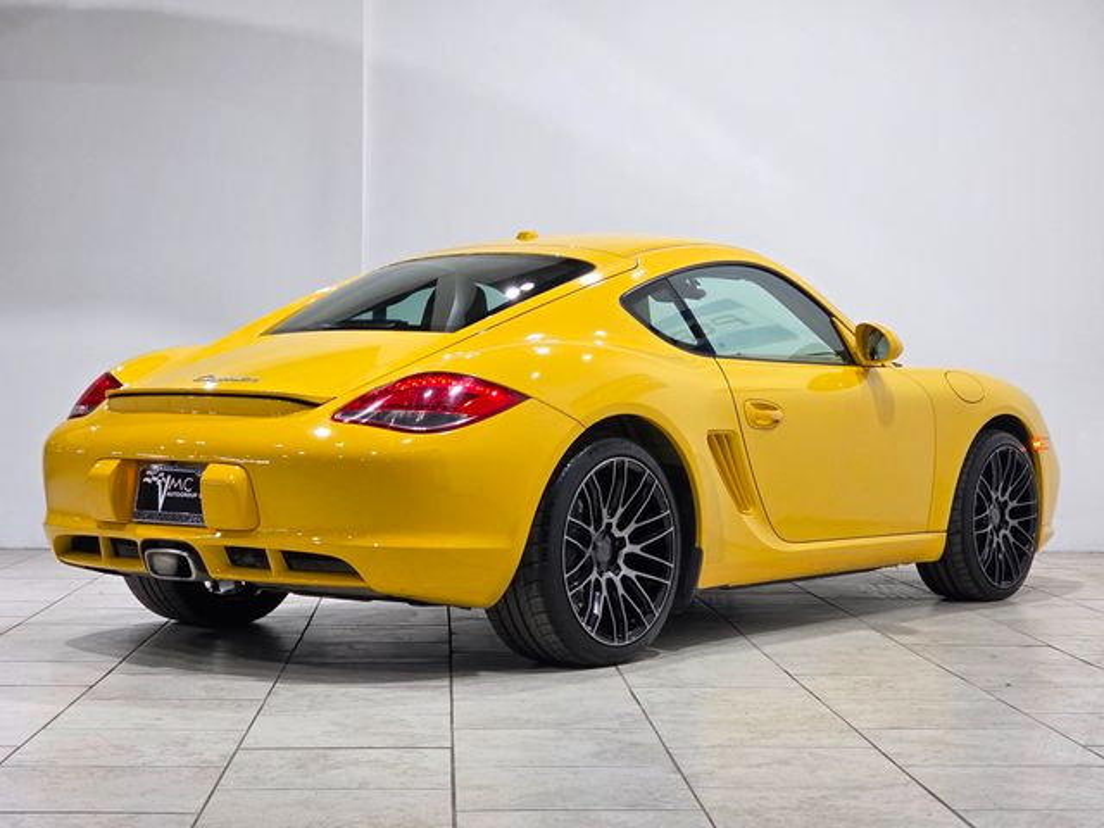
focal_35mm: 69
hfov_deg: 28.2
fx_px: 2201
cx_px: 552
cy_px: 414
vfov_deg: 21.3
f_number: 2.4
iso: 160
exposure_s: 1/120
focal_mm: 7.9
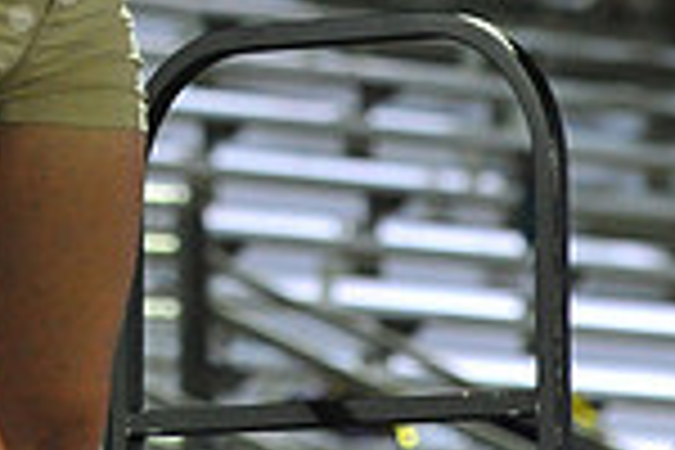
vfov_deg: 2.3
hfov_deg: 3.4
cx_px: -166
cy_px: -360
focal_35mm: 598
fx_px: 11212
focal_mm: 155
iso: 5000
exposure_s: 1/250
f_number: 5.6
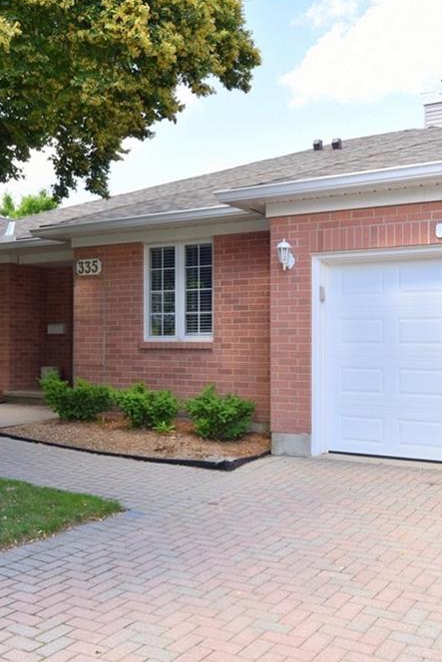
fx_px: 681
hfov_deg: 36.0
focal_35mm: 37
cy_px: 332
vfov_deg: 51.9
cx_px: 224
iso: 500
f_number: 8
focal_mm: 24
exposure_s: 1/250
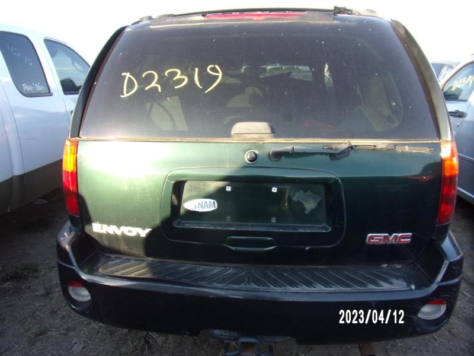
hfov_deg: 71.6
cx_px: 237
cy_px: 178
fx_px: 329
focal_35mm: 24
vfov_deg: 56.8
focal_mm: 4.3
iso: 80
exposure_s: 1/120
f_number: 3.3
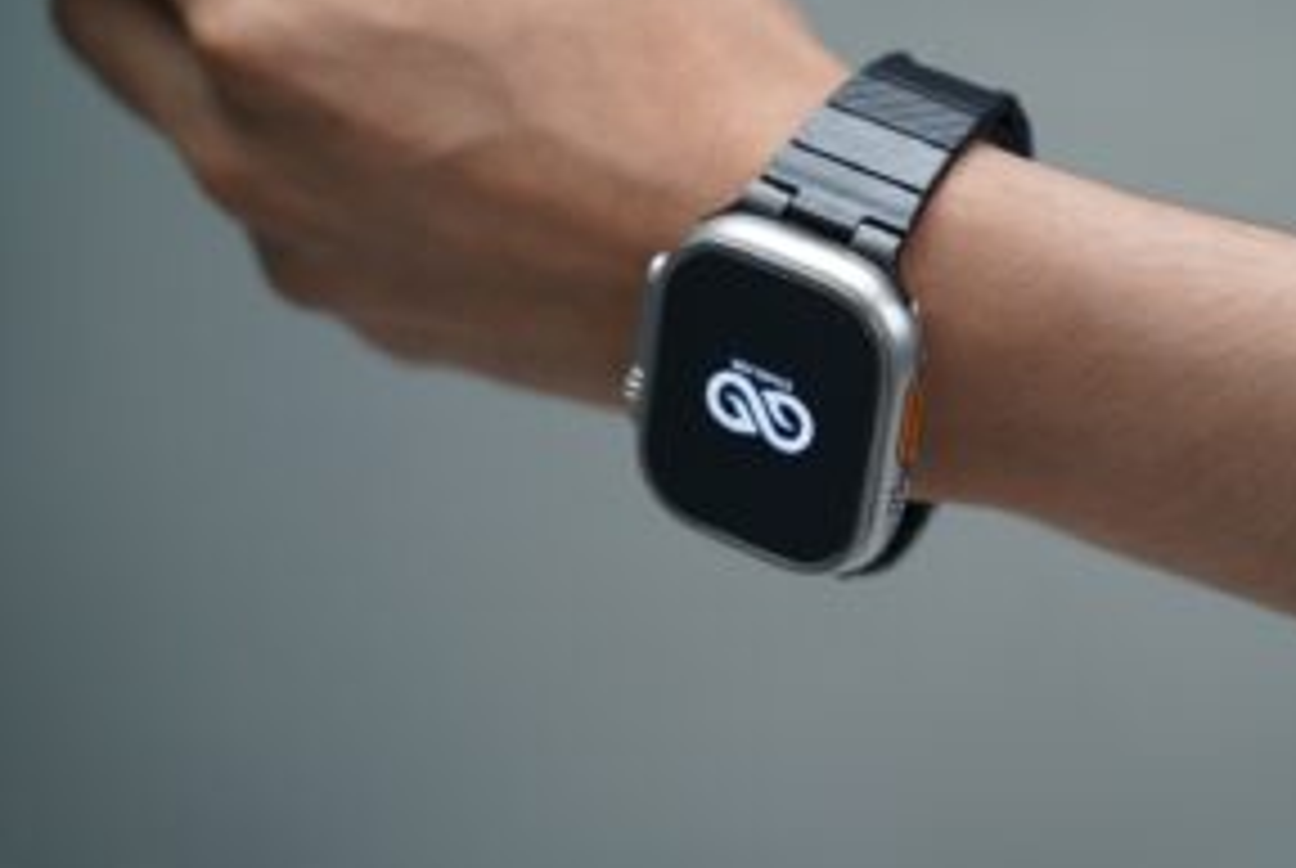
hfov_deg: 19.6
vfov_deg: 13.2
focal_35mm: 104
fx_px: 3750
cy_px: 277
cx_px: 860
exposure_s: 1/80
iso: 800
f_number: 3.2
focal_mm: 75
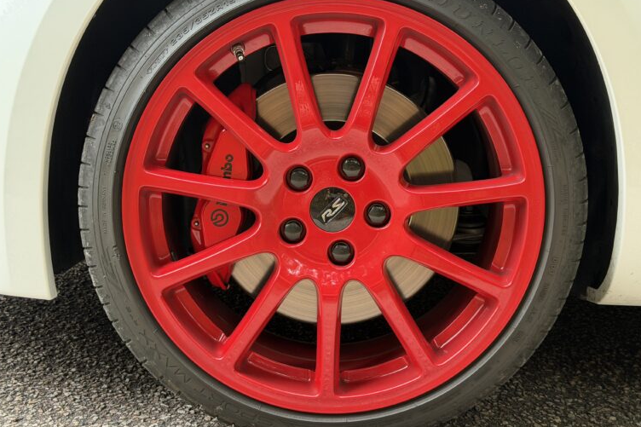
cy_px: 199
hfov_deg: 38.9
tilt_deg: -10.3
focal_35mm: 51
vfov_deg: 26.5
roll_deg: +0.7
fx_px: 908
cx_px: 315
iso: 200
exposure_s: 1/60
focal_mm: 6.76
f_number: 1.78
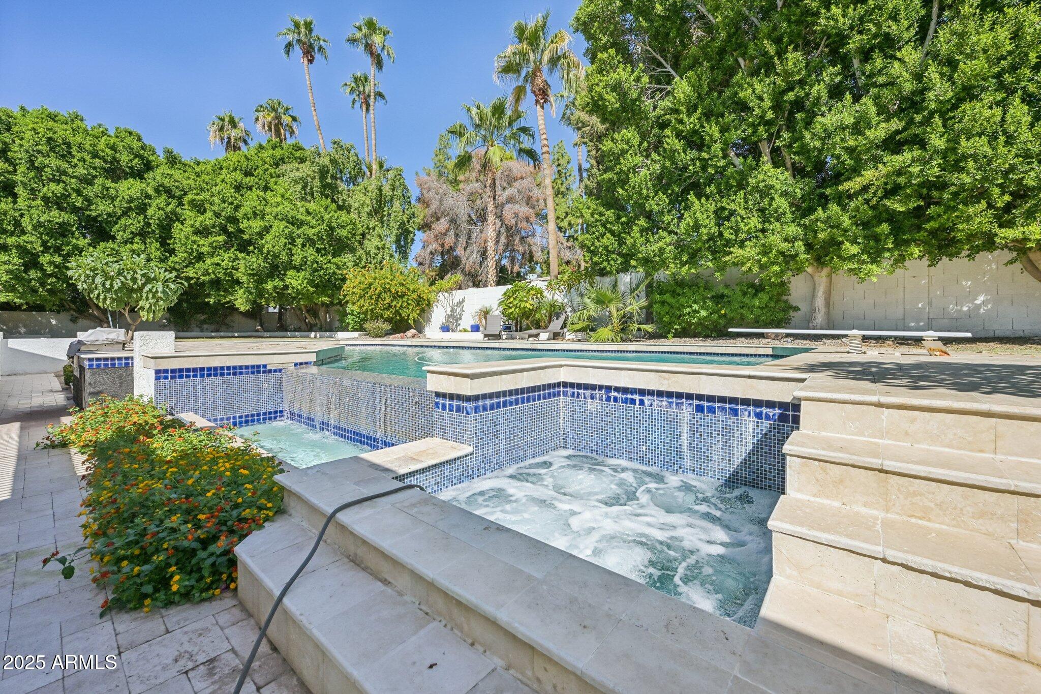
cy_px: 347
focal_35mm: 14
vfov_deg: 81.2
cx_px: 520
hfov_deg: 104.3
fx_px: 405
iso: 500
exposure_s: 1/1600
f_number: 8
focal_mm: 14
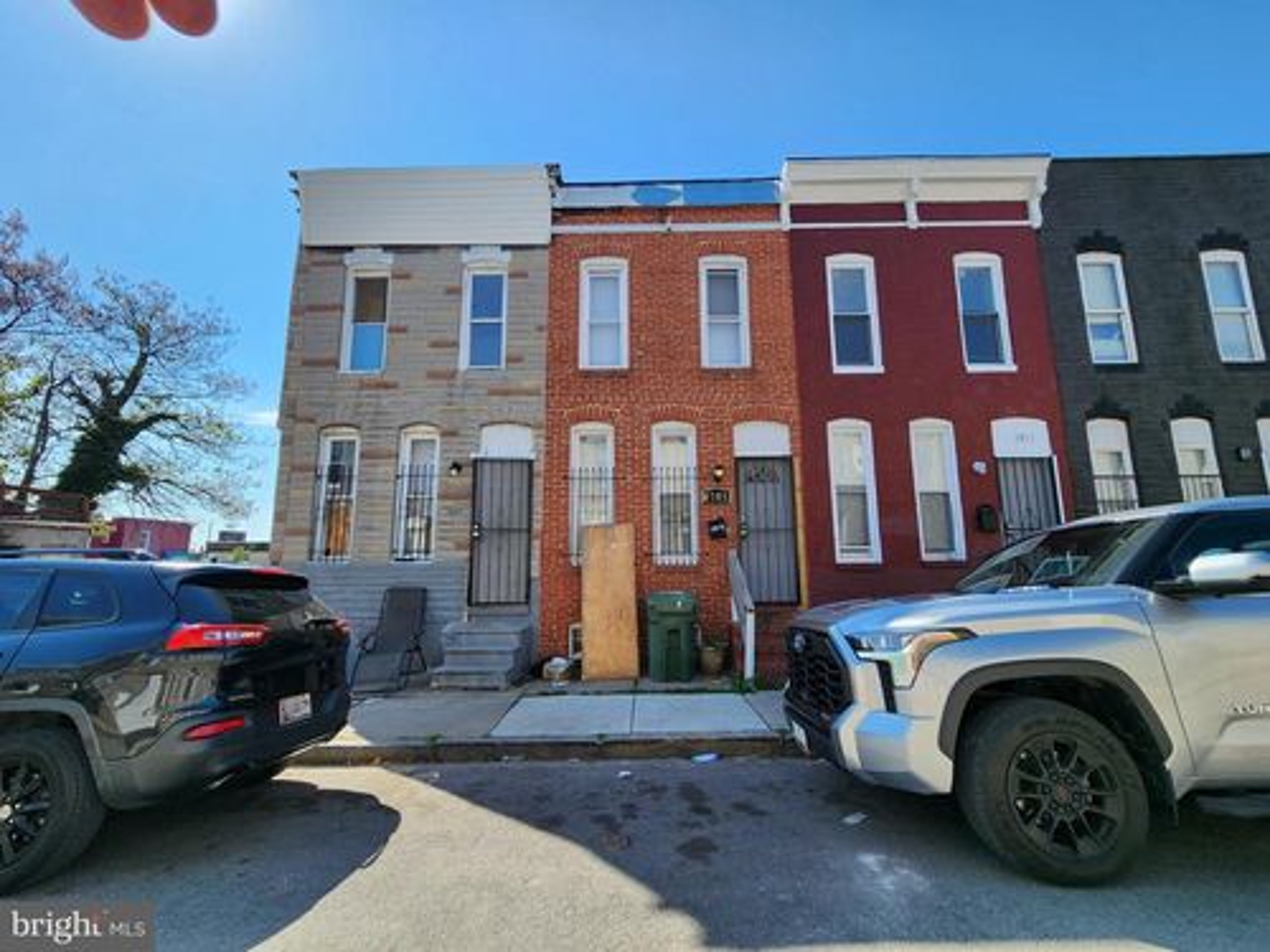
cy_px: 476
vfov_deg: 89.9
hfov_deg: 106.2
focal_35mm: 13
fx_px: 477
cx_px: 635
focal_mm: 2.2
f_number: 2.2
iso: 50
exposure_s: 1/1242
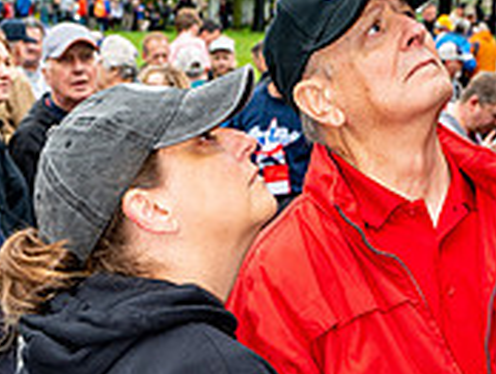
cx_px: 198
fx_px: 1994
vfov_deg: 10.6
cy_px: 408
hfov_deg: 14.2
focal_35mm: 139
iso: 1000
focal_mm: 56
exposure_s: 1/640
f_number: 8
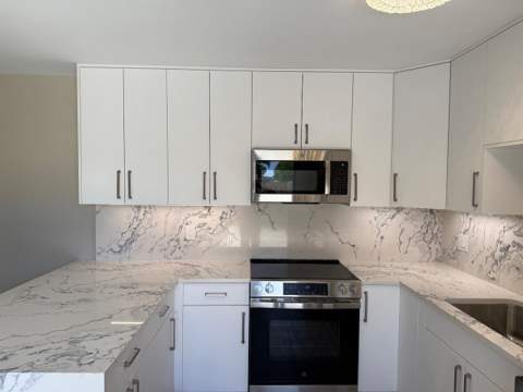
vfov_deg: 56.8
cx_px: 262
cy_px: 196
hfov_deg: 71.6
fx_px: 363
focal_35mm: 24
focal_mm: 6.76
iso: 64
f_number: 1.78
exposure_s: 1/217
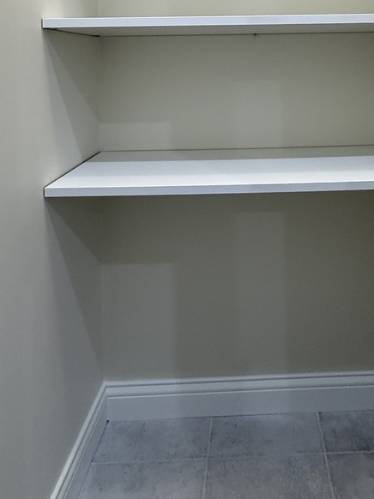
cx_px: 256
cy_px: 62
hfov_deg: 51.8
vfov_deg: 58.8
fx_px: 375
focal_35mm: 26
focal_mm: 2.22
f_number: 2.2
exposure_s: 1/120
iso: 200
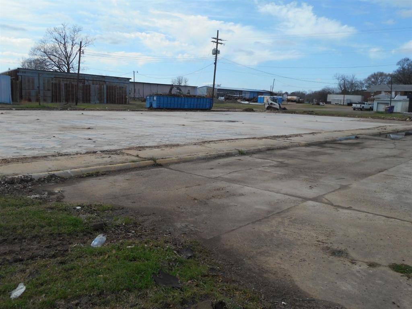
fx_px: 345
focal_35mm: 29
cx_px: 206
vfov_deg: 48.2
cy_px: 154
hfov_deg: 61.7
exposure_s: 1/640
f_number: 4
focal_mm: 5.2
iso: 80
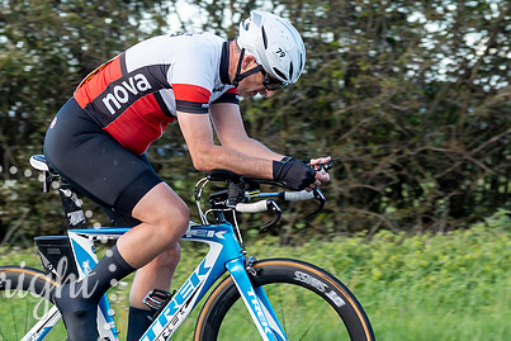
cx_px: 268
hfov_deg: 10.7
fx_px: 2740
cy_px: 101
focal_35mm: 193
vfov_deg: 7.1
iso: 500
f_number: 3.2
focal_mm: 79
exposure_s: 1/640
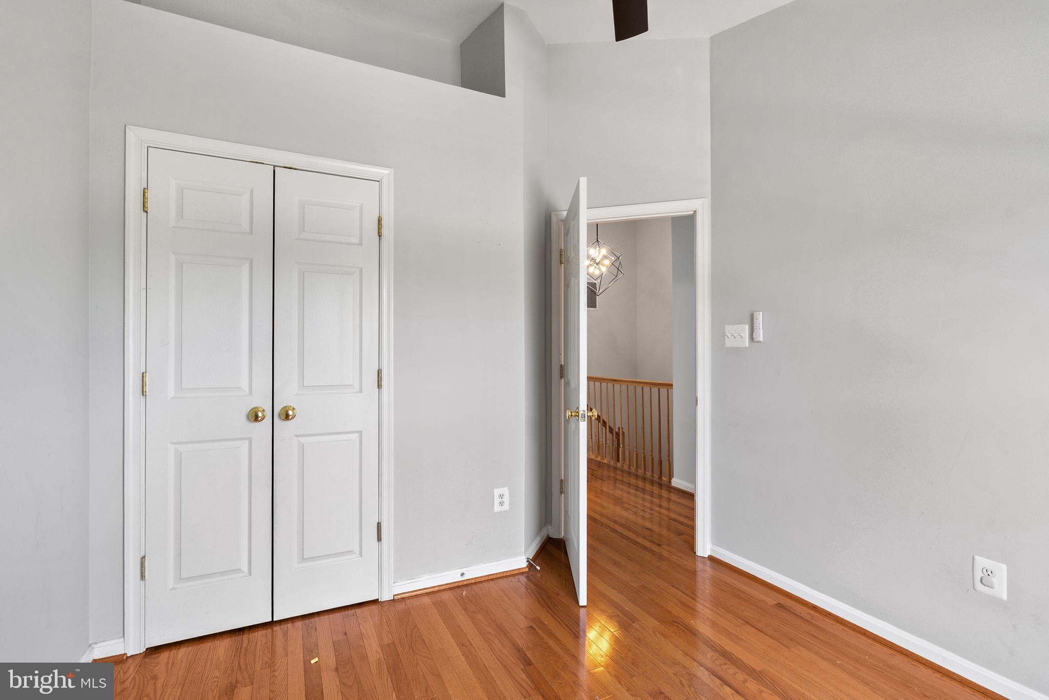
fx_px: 466
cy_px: 350
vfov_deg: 73.8
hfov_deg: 96.7
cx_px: 524
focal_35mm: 16
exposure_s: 1/3
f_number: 8
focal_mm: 16
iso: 320
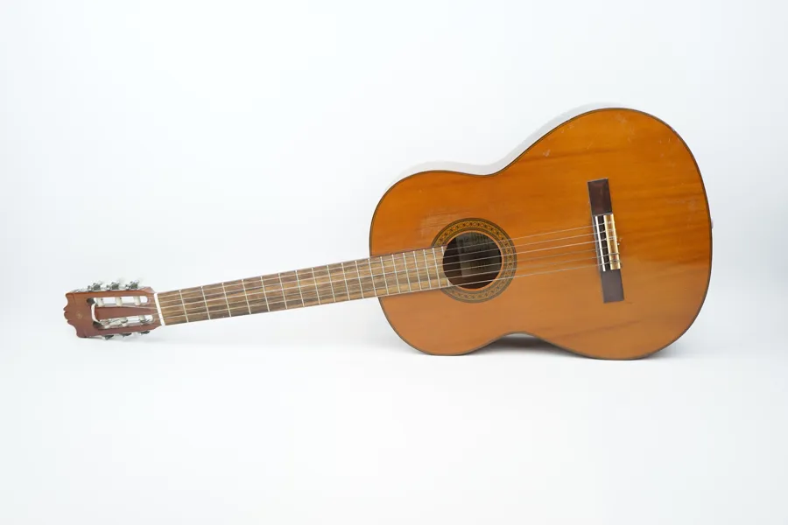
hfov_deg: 50.7
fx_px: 832
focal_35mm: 38
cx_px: 394
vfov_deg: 35.1
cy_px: 262
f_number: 4
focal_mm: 38
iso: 125
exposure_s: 1/60
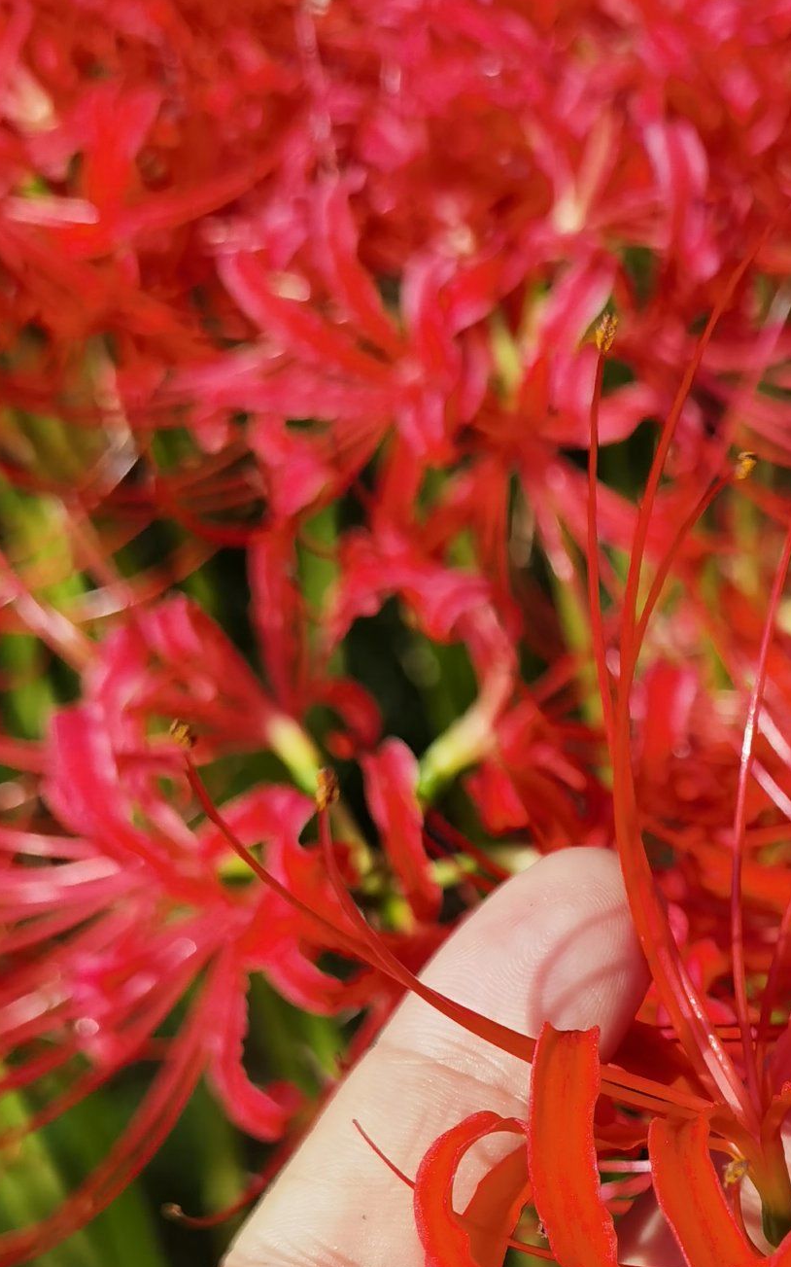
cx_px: 881
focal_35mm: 60
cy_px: 1122
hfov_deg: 20.6
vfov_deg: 32.4
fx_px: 2070
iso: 50
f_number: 1.9
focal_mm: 6.71
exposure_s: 1/5000
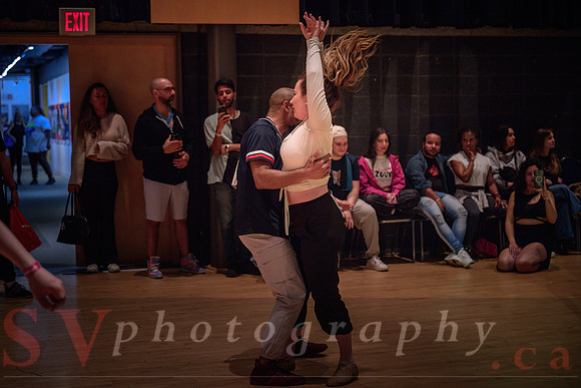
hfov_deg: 33.5
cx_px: 271
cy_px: 207
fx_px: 965
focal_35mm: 60
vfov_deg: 22.7
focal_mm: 56
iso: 1600
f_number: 2.8
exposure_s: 1/200
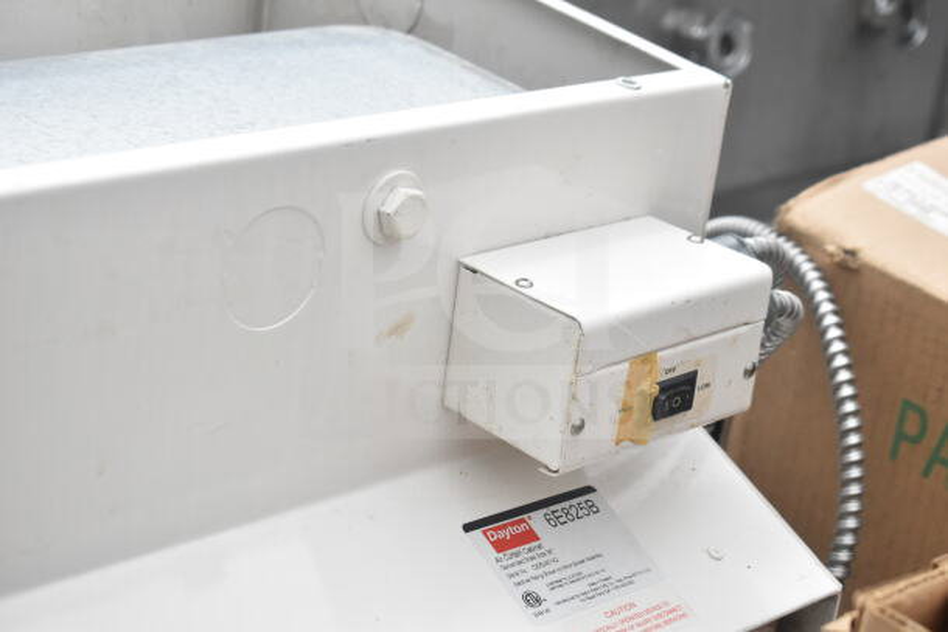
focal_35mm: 82
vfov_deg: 16.6
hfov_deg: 24.6
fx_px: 2173
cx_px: 474
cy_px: 316
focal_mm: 55
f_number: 5.6
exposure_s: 1/4000
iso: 1600
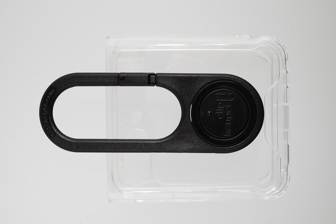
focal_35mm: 37
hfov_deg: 51.9
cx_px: 168
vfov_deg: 35.9
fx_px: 345
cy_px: 114
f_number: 13
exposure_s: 1/160
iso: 200
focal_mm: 24
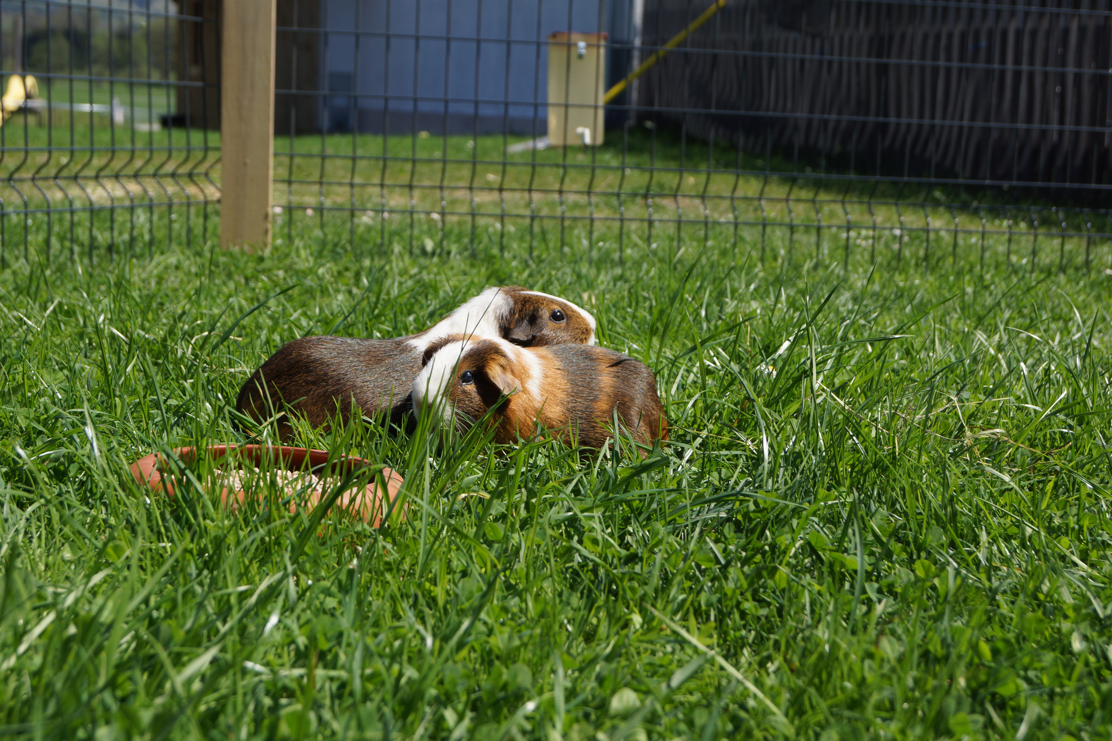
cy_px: 370
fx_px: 1853
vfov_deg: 22.6
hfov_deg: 33.4
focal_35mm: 60
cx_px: 556
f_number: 8
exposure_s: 1/320
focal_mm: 40
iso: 100
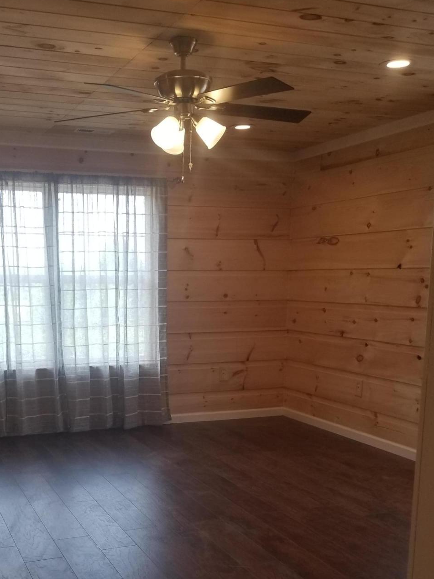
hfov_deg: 34.6
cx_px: 129
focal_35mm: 41
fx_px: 685
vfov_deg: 44.9
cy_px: 400
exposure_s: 1/120
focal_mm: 4.3
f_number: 1.7
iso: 80
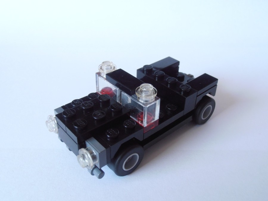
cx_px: 134
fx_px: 286
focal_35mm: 37
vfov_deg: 38.7
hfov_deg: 50.1
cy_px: 100
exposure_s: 1/20
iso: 125
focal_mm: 6.61
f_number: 3.9
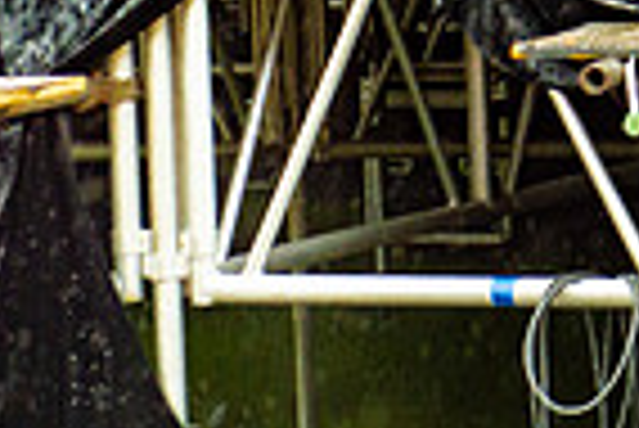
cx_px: 819
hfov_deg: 7.6
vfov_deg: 5.0
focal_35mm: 269
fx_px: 4780
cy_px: -360
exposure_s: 1/400
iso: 500
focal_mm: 66
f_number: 5
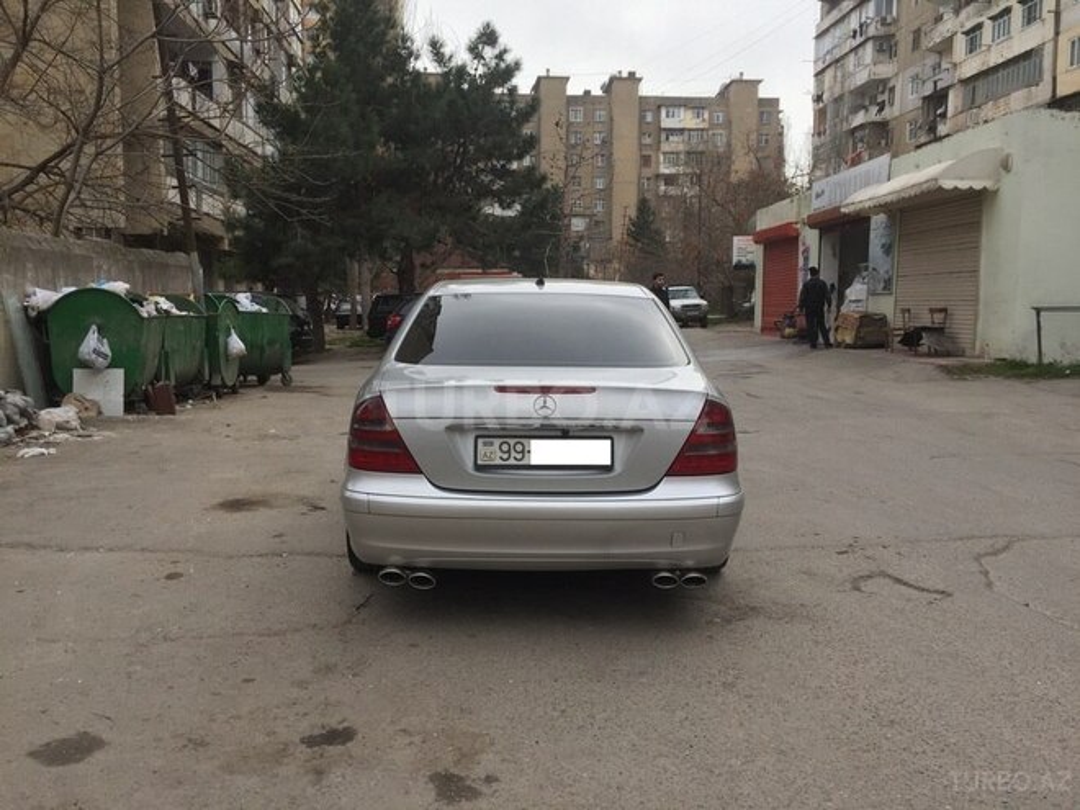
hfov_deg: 61.7
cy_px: 405
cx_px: 540
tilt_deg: -5.5
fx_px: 905
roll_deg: -0.8
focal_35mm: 29
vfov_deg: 48.2
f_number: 2.2
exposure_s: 1/391
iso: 32
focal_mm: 4.15
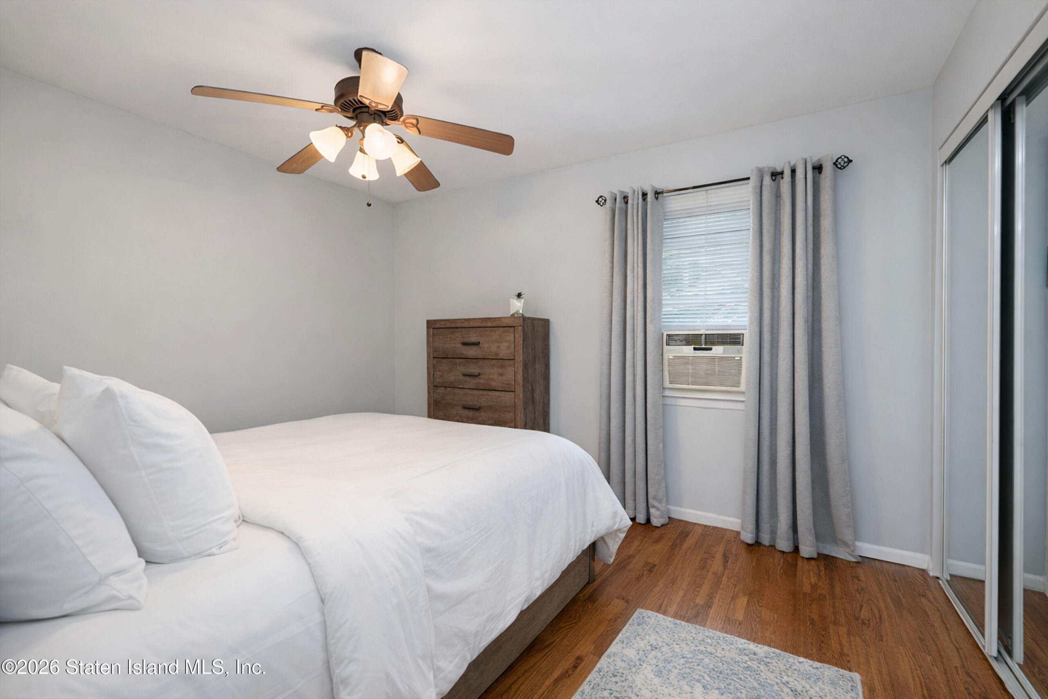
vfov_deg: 73.8
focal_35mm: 16
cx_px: 524
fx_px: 466
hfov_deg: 96.7
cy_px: 350
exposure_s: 1/20
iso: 64
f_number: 4
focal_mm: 16
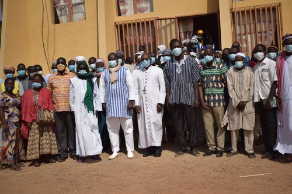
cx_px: 146
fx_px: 365
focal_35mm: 45
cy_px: 97
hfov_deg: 43.6
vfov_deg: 29.8
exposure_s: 1/4000
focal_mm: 30
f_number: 4.2
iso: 200
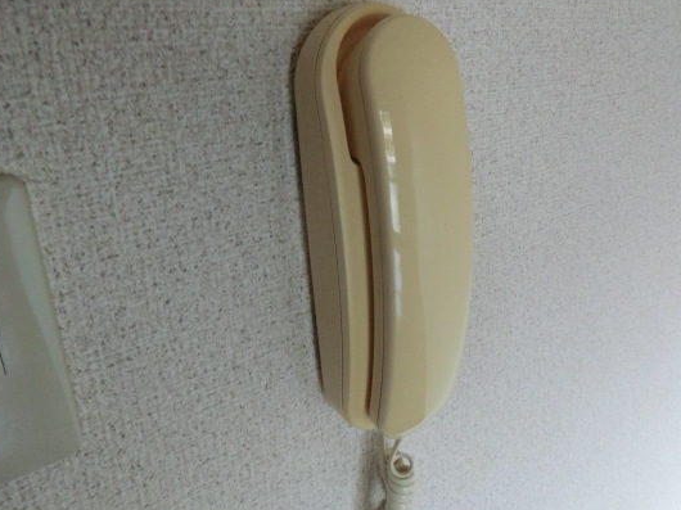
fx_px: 570
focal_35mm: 29
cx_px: 373
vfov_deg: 48.1
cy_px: 234
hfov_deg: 61.6
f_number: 3.2
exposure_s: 1/60
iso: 250
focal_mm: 4.3
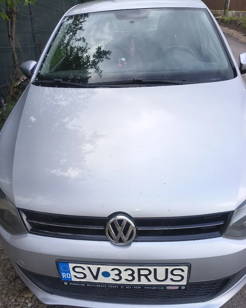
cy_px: 167
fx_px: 255
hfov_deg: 51.5
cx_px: 120
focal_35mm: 28
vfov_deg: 62.1
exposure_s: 1/385
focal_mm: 4.81
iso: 100
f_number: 1.8
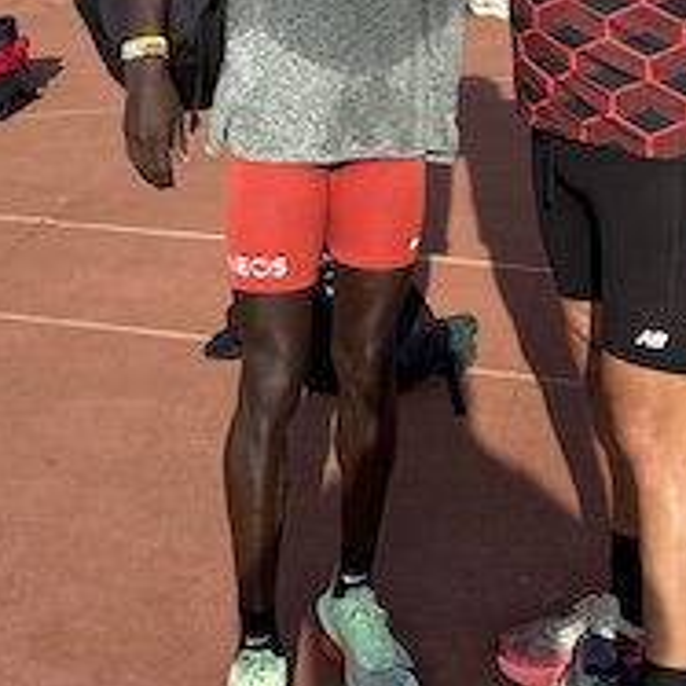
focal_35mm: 49
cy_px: 191
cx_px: 519
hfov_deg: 33.9
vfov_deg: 34.1
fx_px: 1099
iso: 80
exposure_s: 1/4405
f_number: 1.78
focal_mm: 6.76
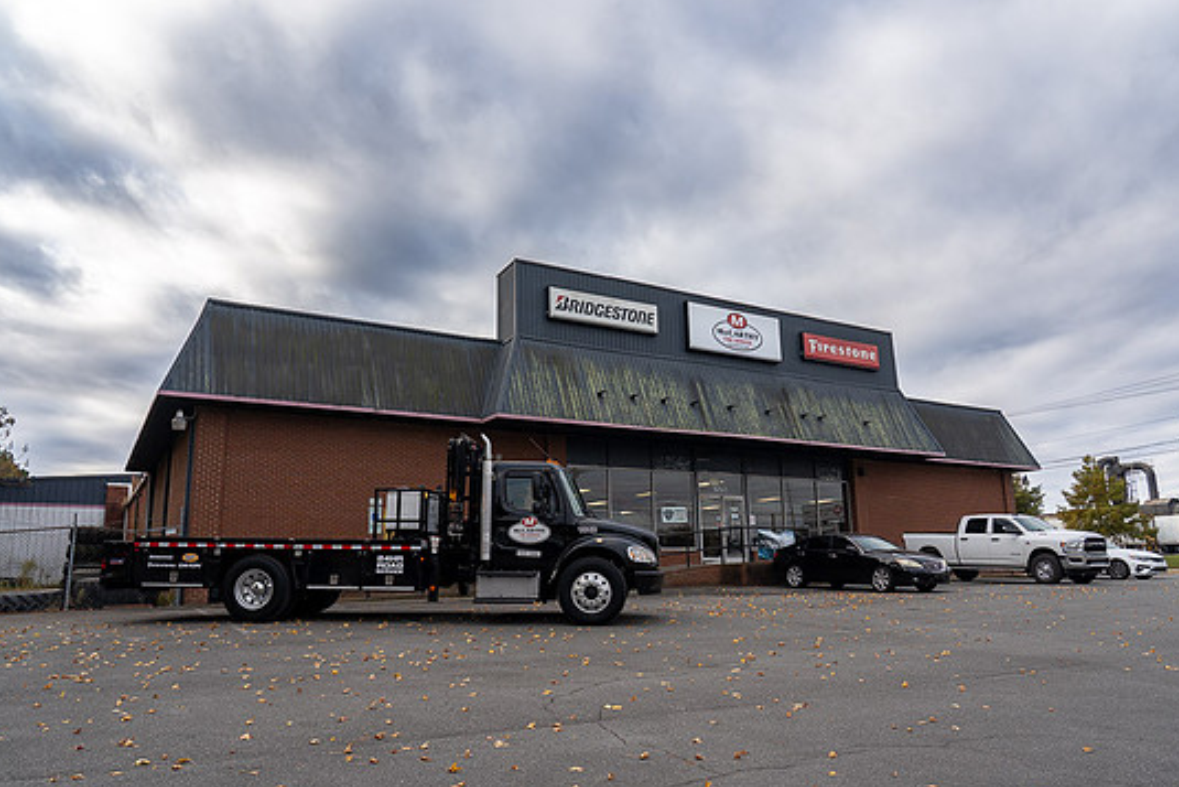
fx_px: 852
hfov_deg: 69.4
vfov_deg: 49.6
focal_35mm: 26
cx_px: 595
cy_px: 409
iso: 100
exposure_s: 1/125
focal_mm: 24
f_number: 5.6
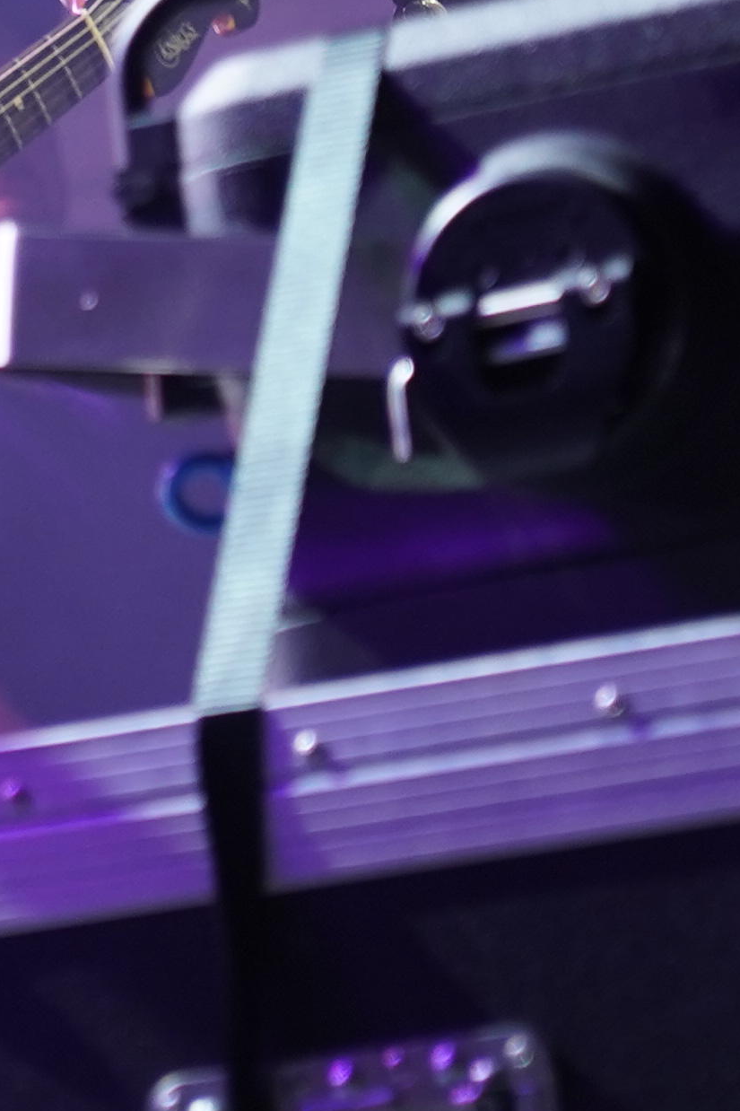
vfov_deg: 4.0
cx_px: -756
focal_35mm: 509
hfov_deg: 2.7
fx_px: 15697
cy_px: -355
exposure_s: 1/160
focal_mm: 105
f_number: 4
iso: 640
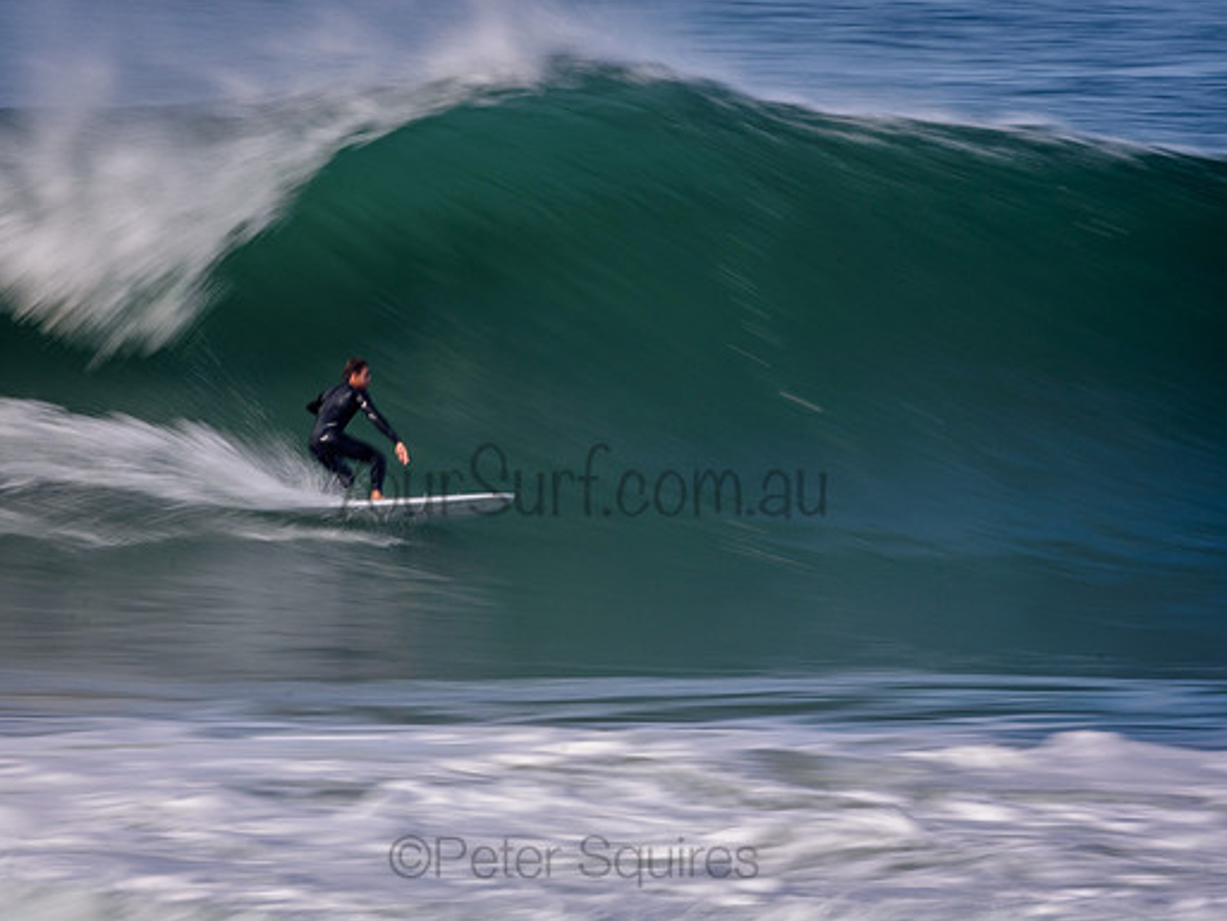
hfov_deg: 3.0
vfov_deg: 2.3
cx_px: 574
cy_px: 460
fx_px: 23116
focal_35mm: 652
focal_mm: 400
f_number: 18
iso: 100
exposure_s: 1/20
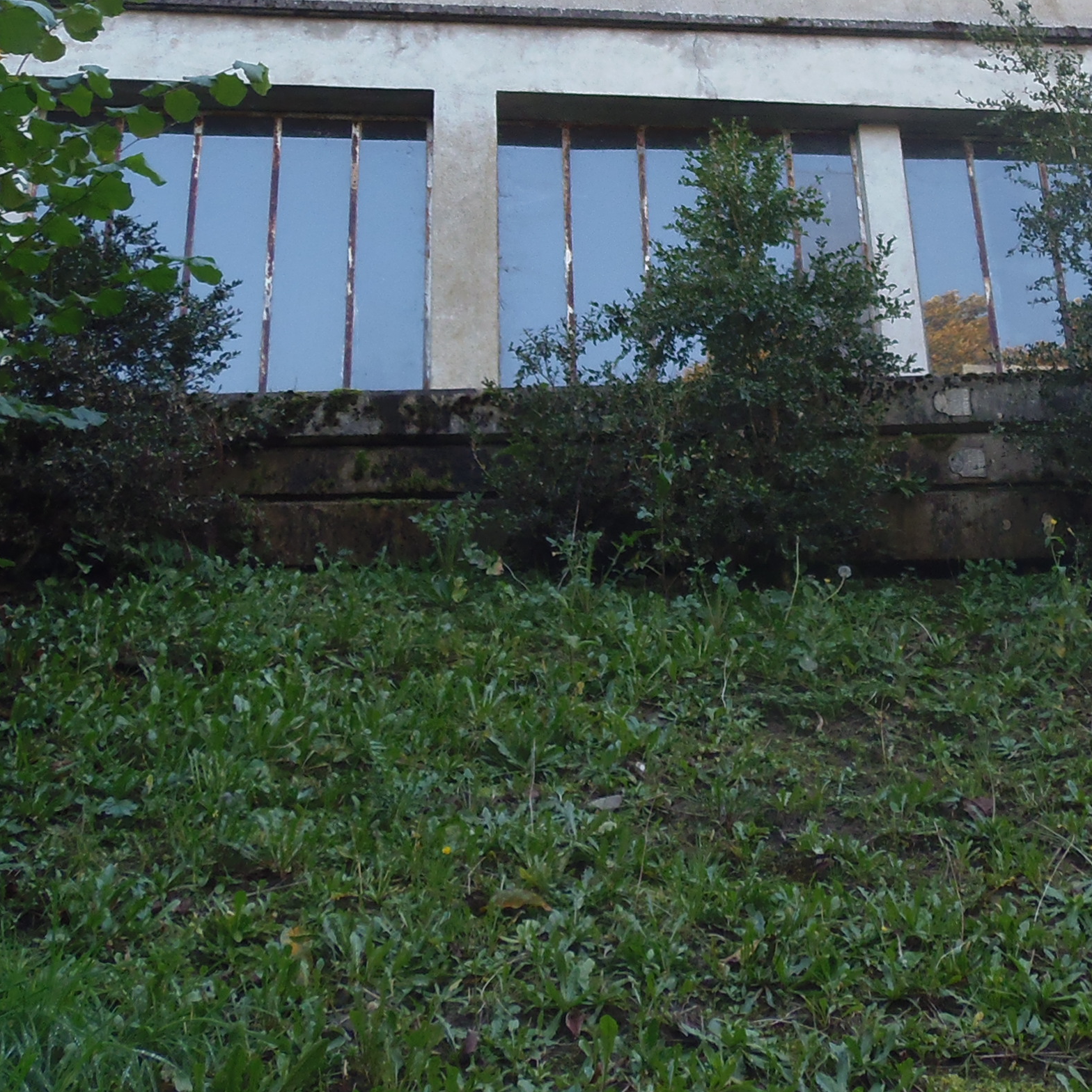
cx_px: 712
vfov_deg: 28.7
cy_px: 169
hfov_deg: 29.4
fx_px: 2070
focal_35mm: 58
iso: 64
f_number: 2.9
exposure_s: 1/50
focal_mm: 4.3
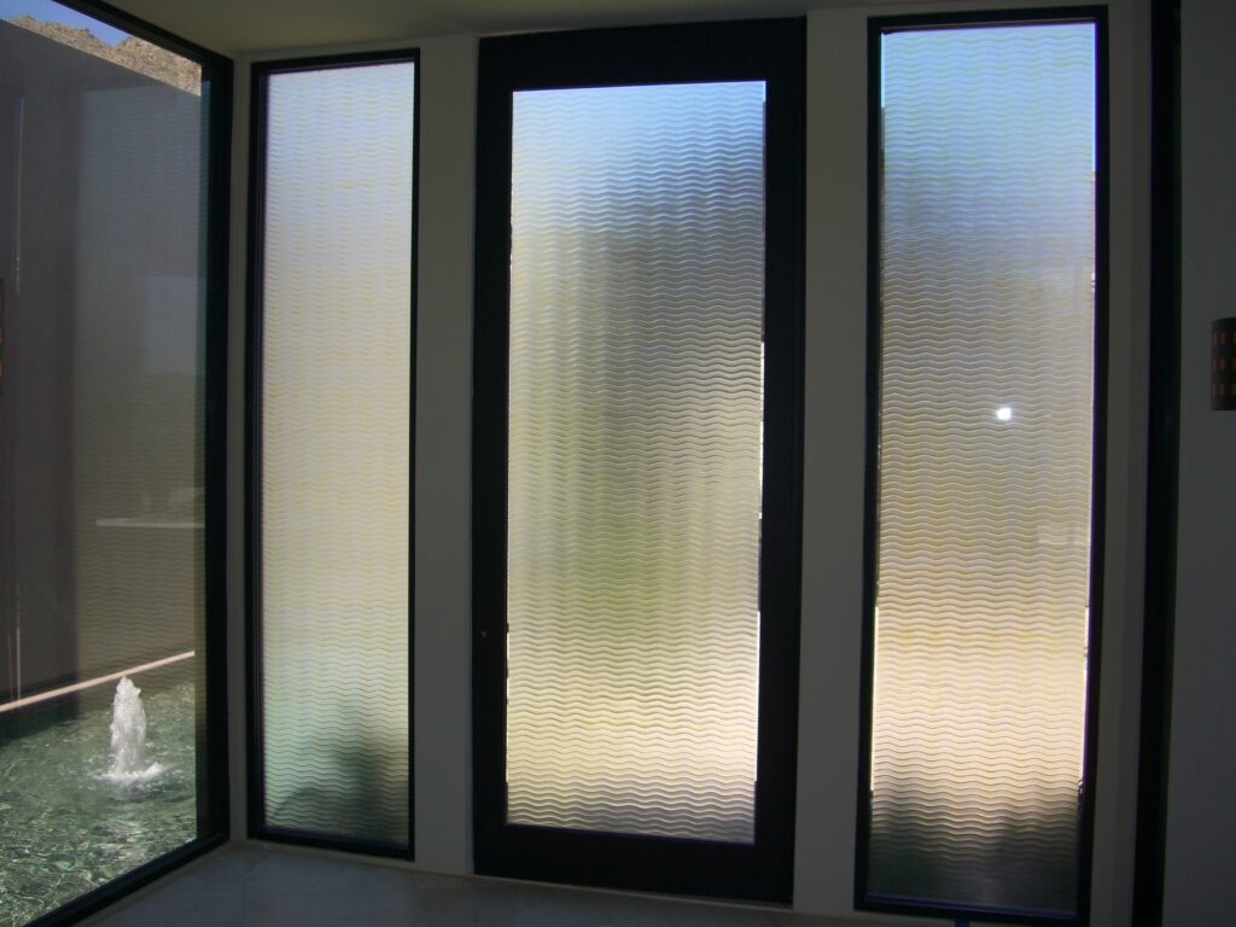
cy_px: 464
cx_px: 618
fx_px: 1357
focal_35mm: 38
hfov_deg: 49.0
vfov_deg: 37.7
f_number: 2.8
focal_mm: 7.9
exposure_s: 1/320
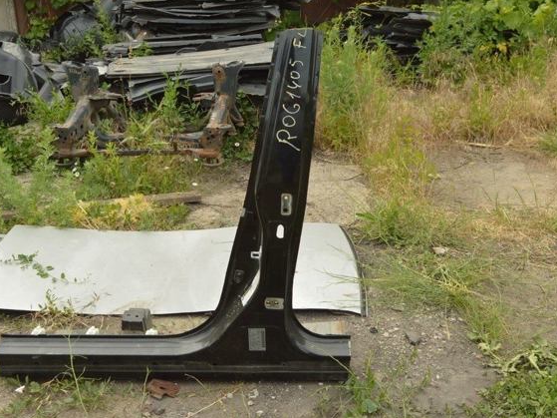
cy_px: 210
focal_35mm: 45
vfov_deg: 32.5
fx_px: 717
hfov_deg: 42.4
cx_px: 243
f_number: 10
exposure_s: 1/400
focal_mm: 27
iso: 400
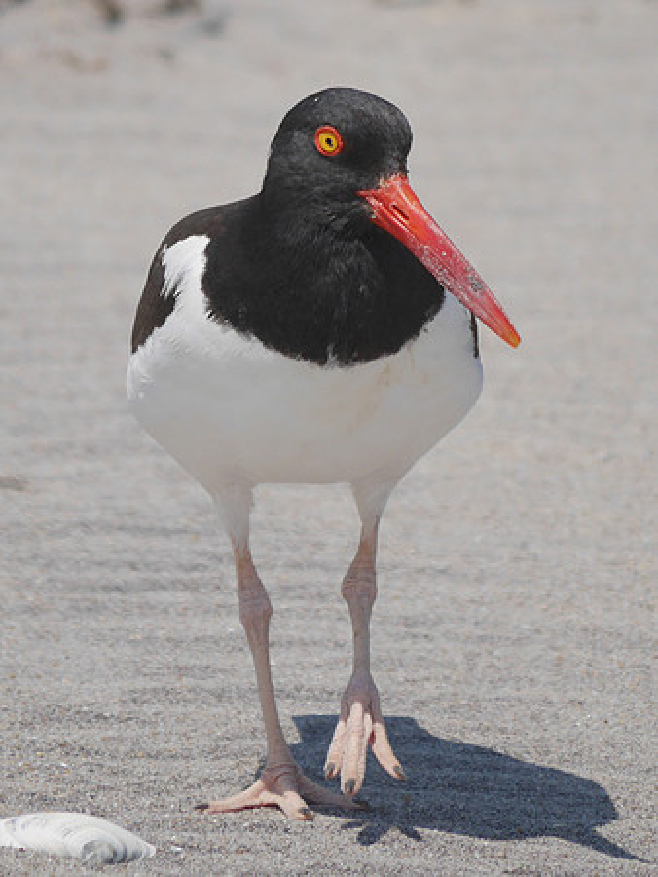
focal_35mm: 600
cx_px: 329
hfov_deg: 2.5
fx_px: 15192
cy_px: 438
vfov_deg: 3.3
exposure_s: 1/1600
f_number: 5.6
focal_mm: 300
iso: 200
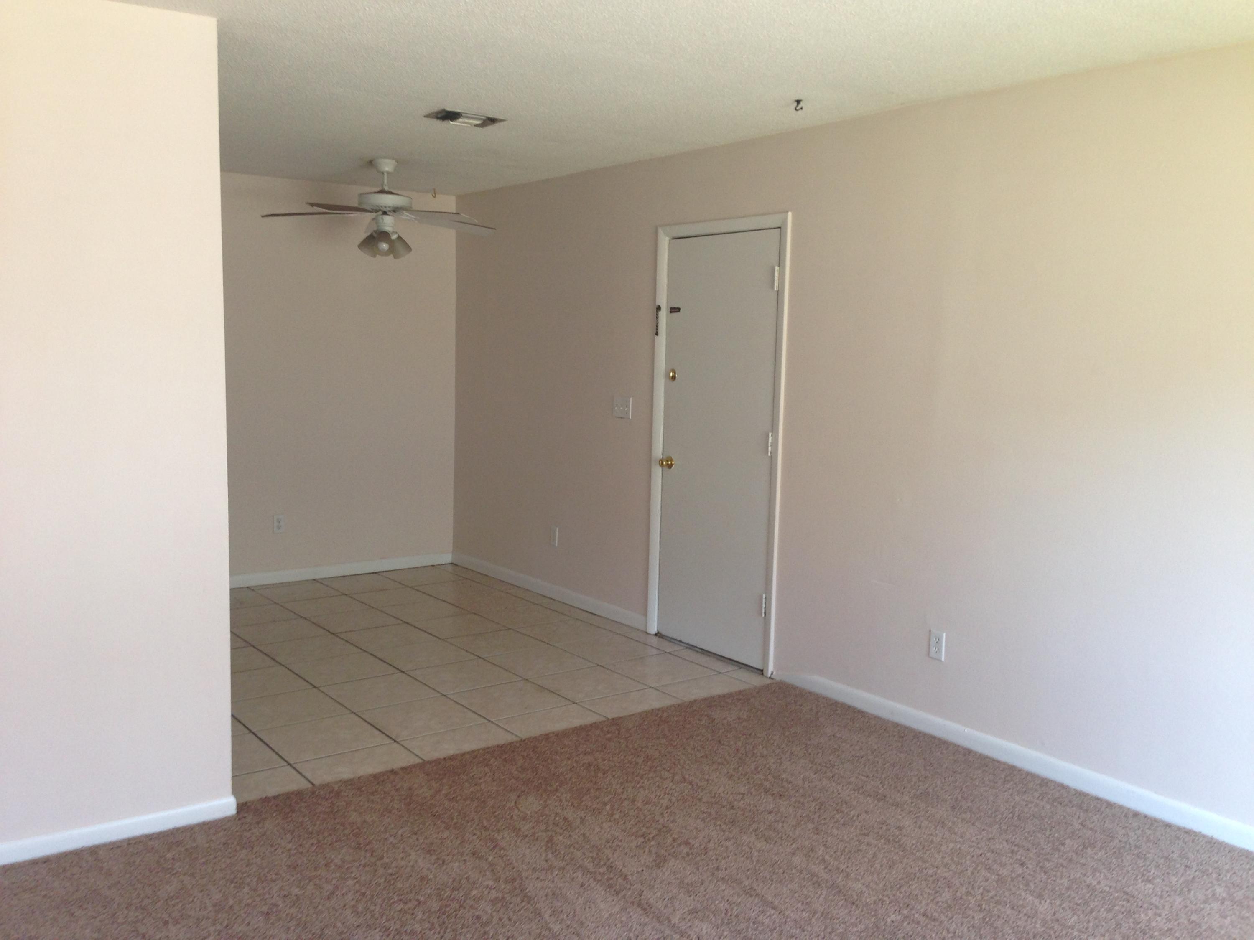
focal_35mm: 33
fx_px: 1195
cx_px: 627
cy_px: 470
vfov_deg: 42.9
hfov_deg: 55.4
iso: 64
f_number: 2.4
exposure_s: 1/20
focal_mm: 4.12
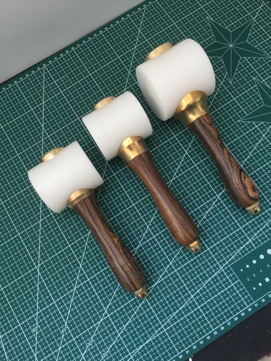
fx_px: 303
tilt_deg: -77.9
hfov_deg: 48.2
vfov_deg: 61.7
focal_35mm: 29
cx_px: 136
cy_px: 180
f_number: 2.2
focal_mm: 4.15
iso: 64
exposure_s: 1/33
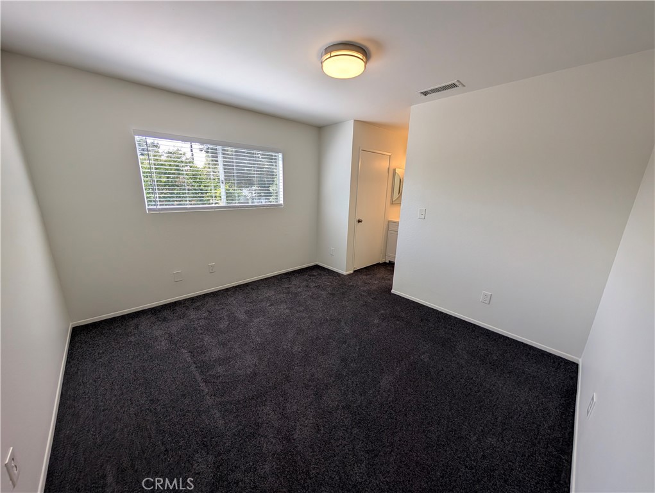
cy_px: 246
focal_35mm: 12
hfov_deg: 110.5
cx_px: 328
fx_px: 227
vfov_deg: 94.6
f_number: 1.7
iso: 56
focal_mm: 2.02
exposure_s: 1/509
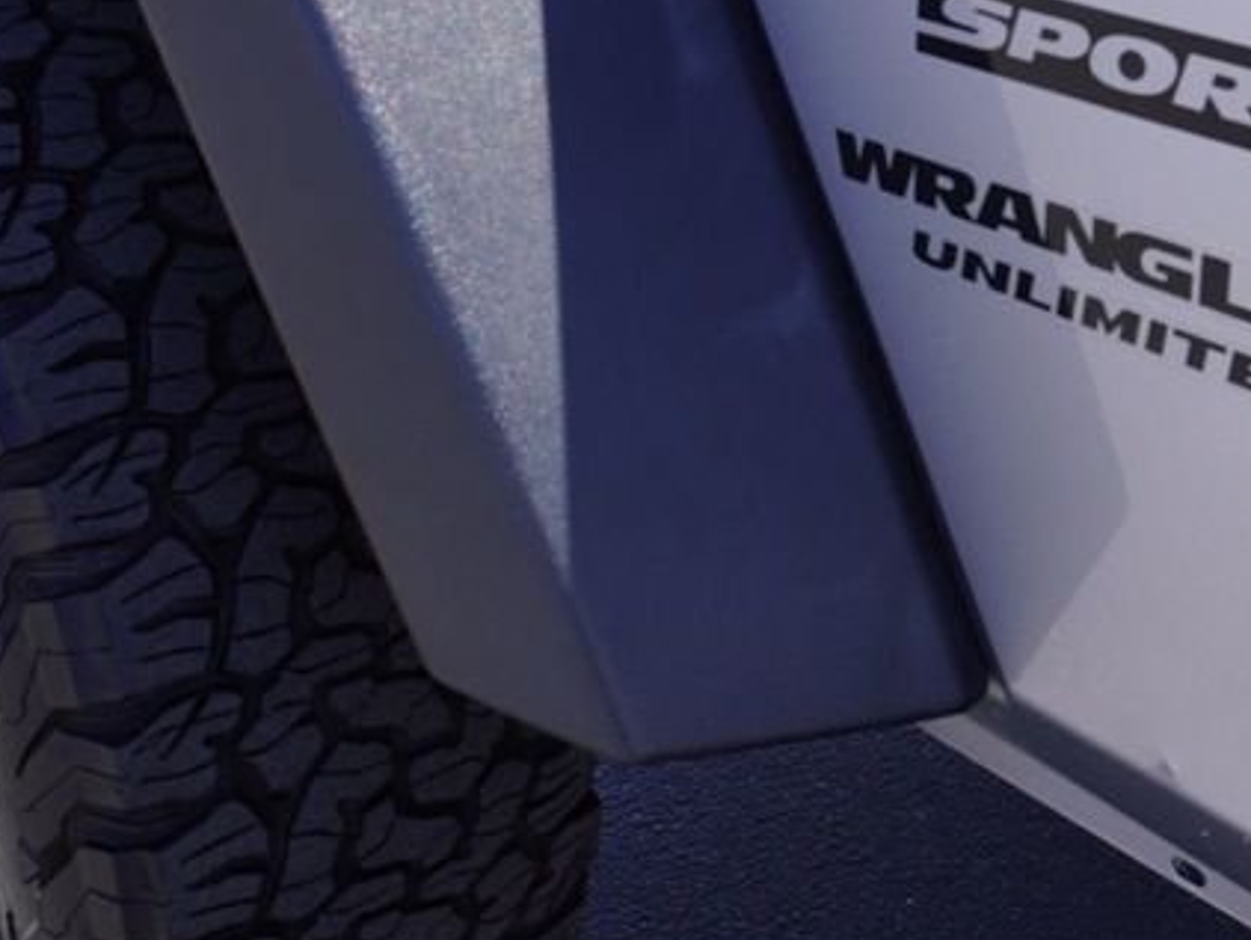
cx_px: 623
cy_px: 190
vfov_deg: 25.7
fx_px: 2025
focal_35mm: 56
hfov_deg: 34.3
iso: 100
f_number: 6.3
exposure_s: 1/100
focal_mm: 16
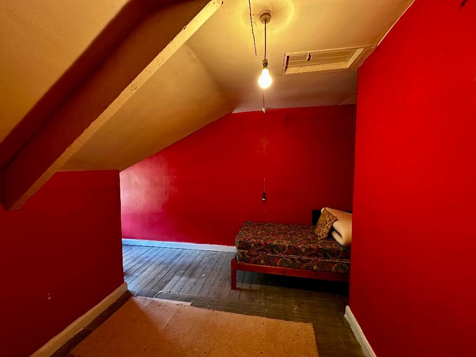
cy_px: 178
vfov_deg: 85.7
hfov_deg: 102.1
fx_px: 193
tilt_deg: -3.3
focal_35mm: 14
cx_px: 238
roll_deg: +0.3
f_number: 2.2
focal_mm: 2.22
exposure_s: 1/50
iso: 500
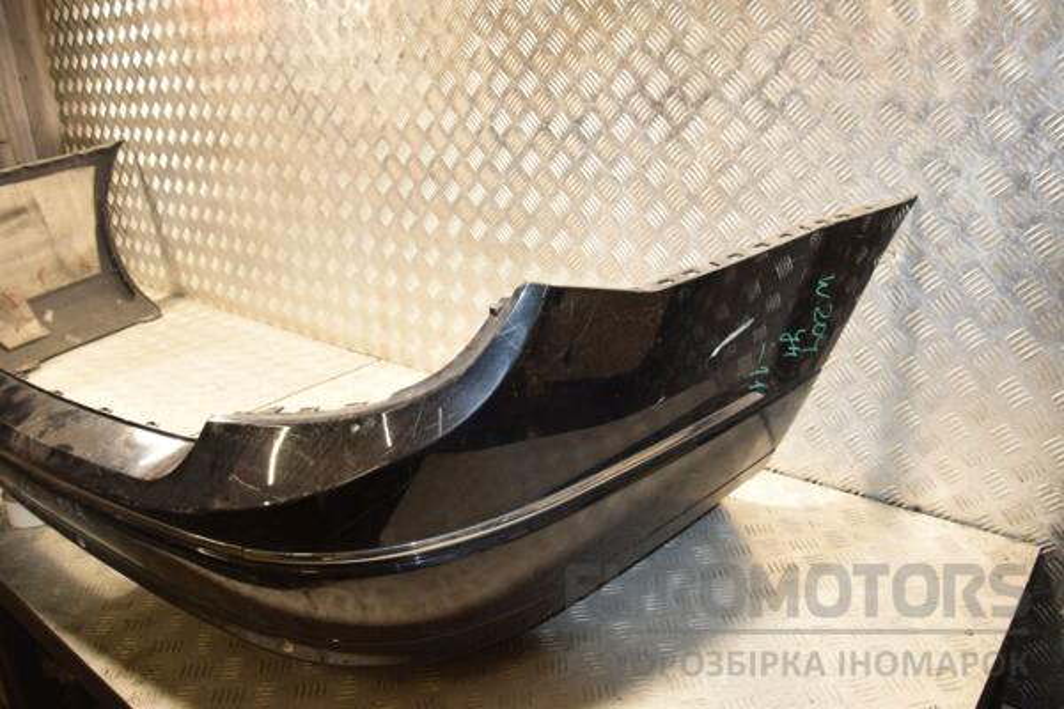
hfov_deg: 67.4
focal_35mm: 27
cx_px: 532
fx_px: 798
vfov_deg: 47.9
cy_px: 354
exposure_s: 1/160
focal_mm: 18
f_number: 5
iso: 800
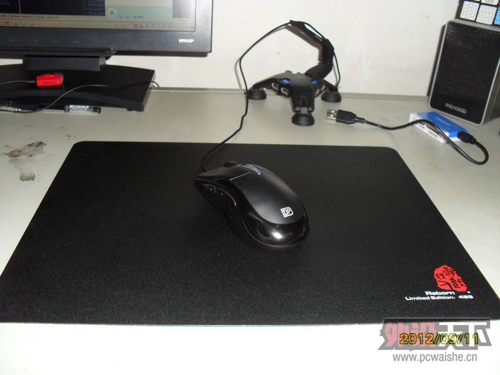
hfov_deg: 52.6
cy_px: 188
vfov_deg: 40.7
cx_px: 250
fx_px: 506
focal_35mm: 35
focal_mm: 6.3
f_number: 3.2
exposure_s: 1/45
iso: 200
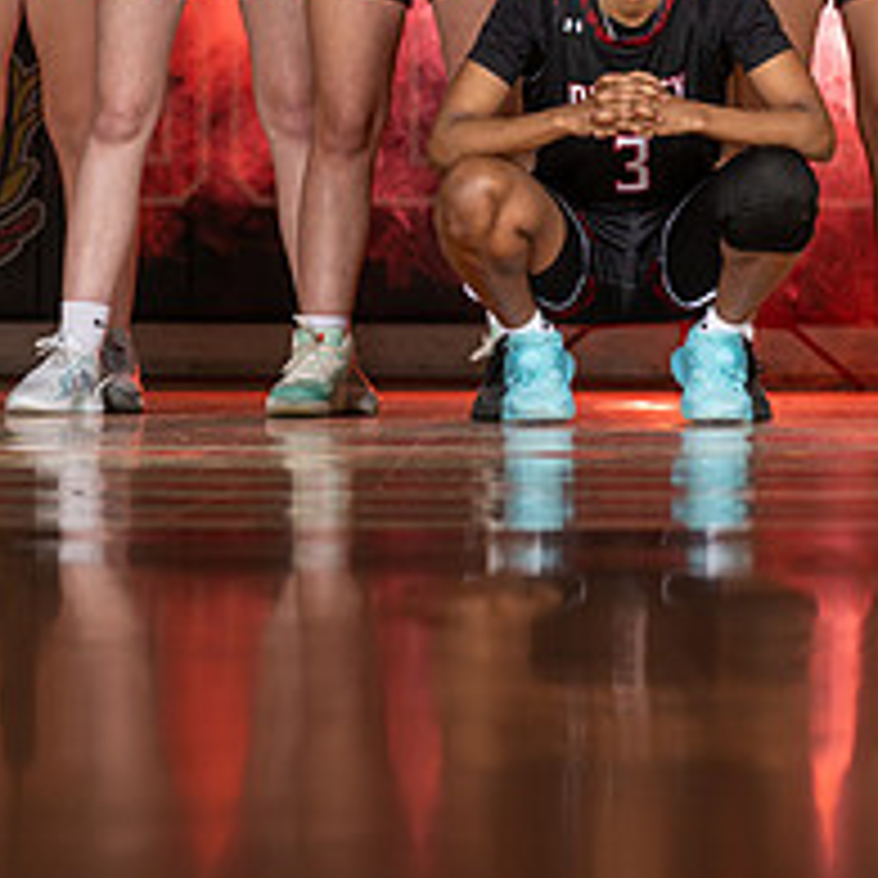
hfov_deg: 8.4
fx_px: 5997
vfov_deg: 8.3
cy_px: -46
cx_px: 646
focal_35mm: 209
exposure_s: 1/125
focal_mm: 70
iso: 80
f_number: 7.1
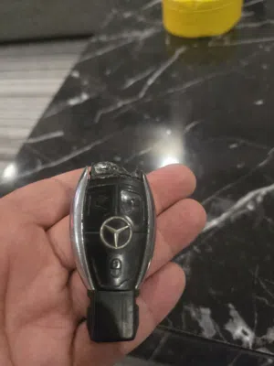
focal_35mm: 23
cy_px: 183
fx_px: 243
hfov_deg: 58.9
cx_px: 137
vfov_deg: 73.9
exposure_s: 1/100
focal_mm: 6.3
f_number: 1.7
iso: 2000
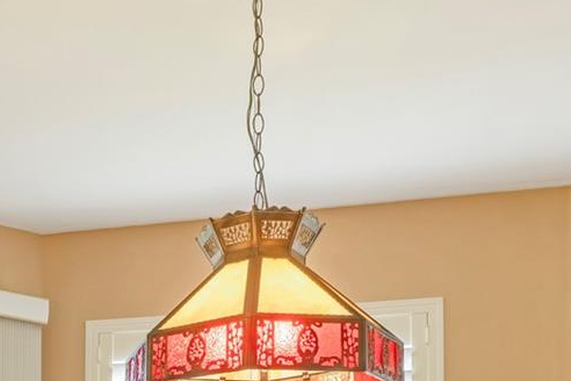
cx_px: 34
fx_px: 850
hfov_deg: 34.6
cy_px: 567
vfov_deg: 21.3
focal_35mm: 54
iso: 250
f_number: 9
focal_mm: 11
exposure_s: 1/250
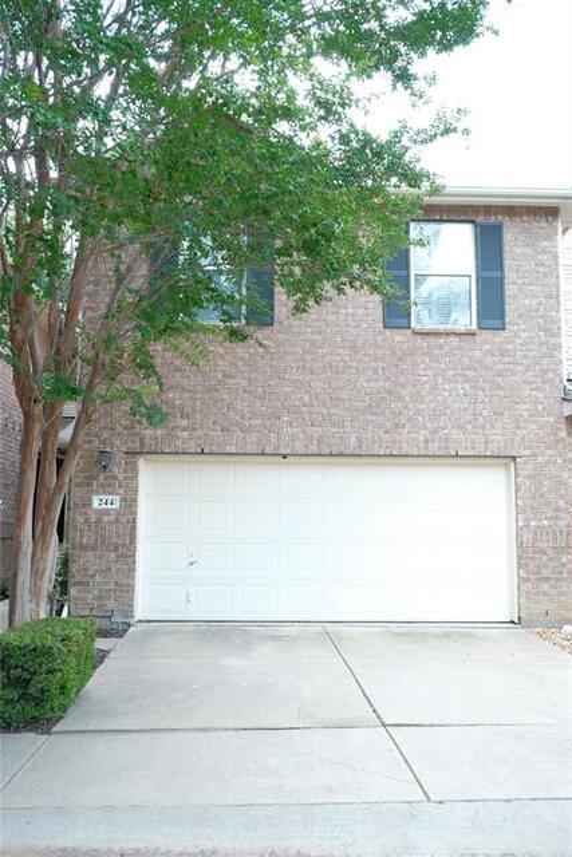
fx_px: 834
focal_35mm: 35
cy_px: 428
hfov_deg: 37.9
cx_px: 286
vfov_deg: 54.4
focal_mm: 23
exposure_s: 1/125
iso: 160
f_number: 2.8
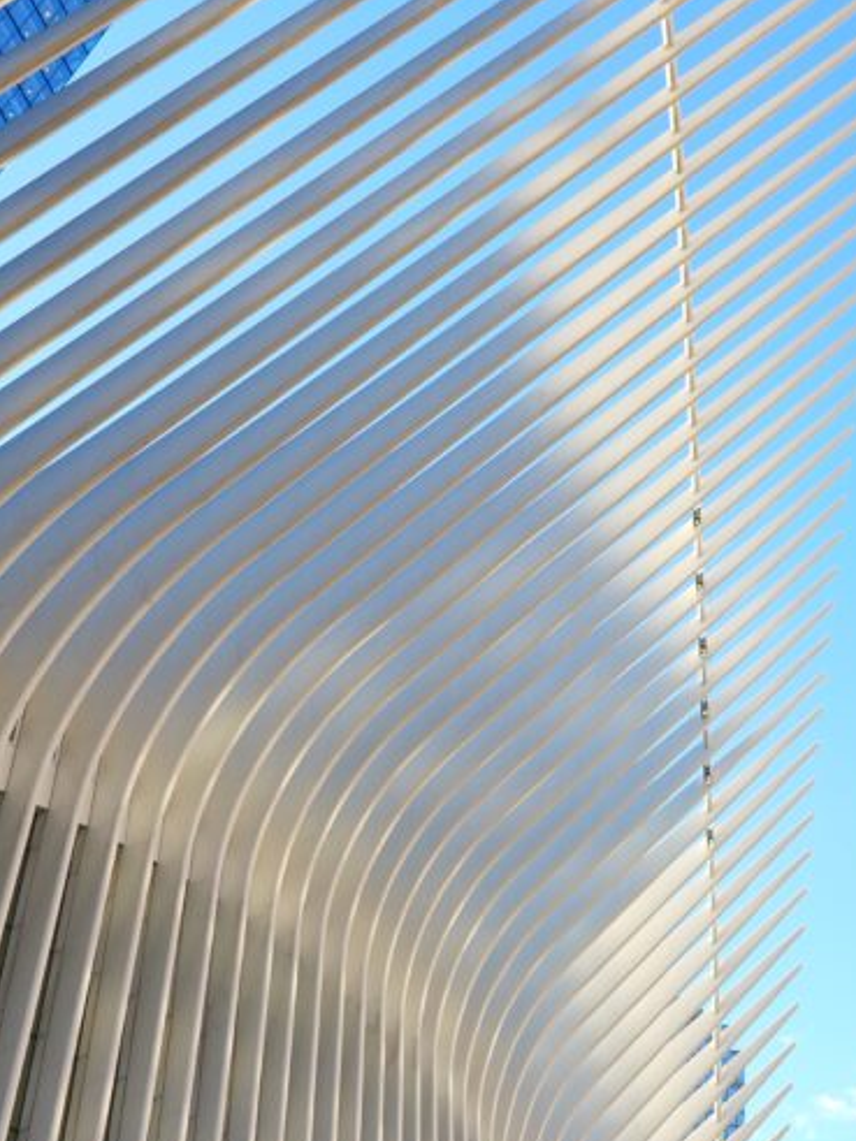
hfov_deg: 37.0
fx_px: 1187
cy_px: 656
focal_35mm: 36
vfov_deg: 51.2
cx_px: 777
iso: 100
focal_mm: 11
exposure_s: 1/125
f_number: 5
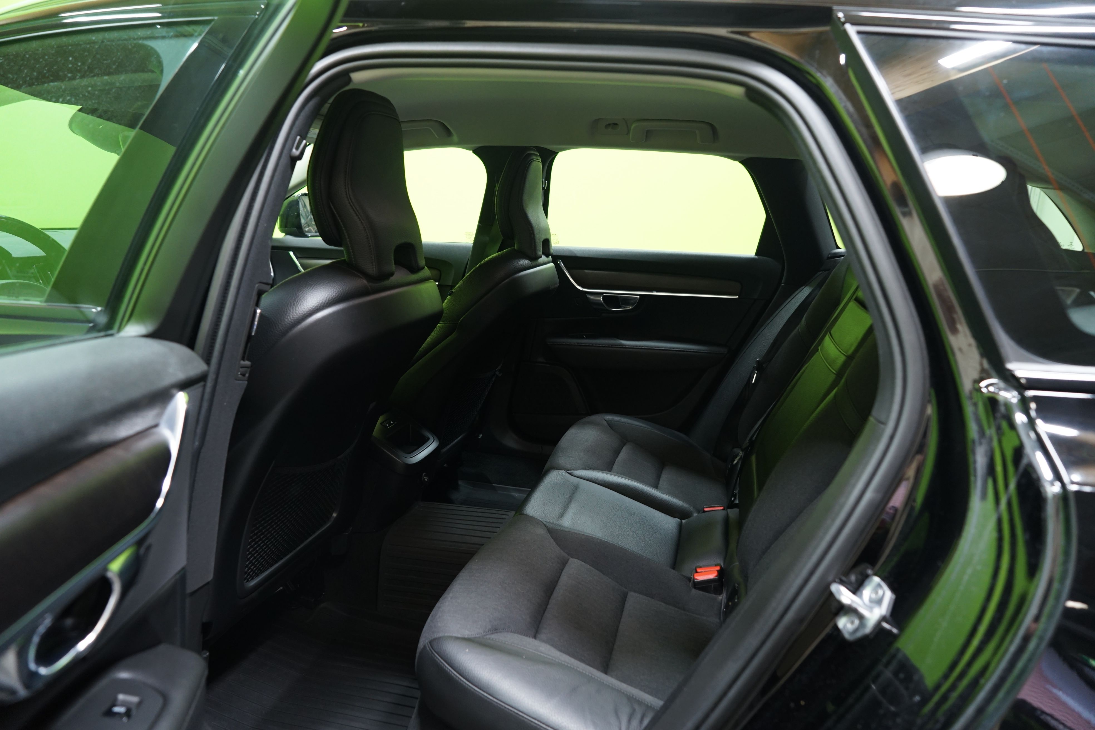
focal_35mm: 24
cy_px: 365
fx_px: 730
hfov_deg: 73.7
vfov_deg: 53.1
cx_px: 548
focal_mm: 24
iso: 1000
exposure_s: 1/20
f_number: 4.5
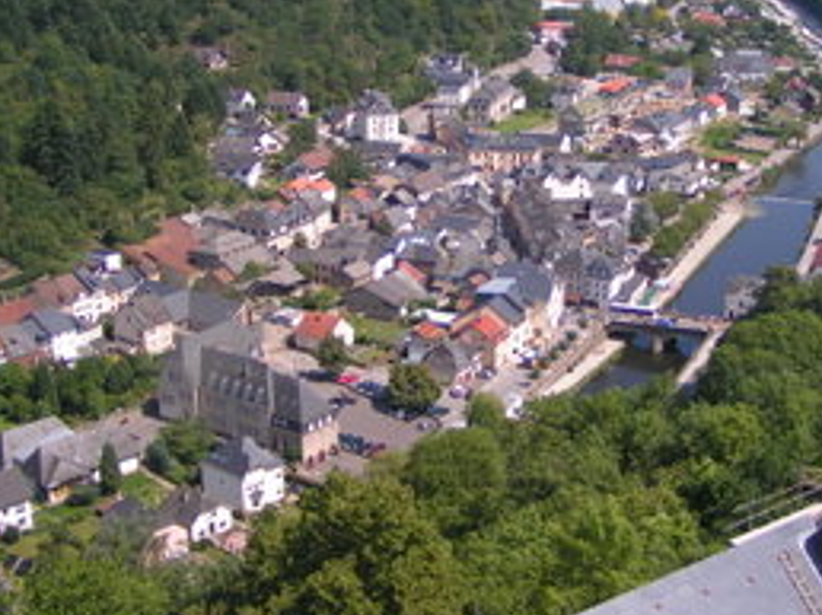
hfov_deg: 32.7
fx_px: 1400
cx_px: 456
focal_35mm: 59
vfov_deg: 24.7
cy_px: 249
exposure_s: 1/800
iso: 50
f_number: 2.8
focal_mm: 5.8
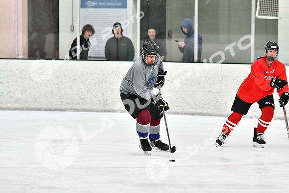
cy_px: 96
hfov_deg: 10.5
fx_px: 1566
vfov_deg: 7.0
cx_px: 144
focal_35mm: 195
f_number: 2.8
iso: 5000
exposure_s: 1/1250
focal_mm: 130
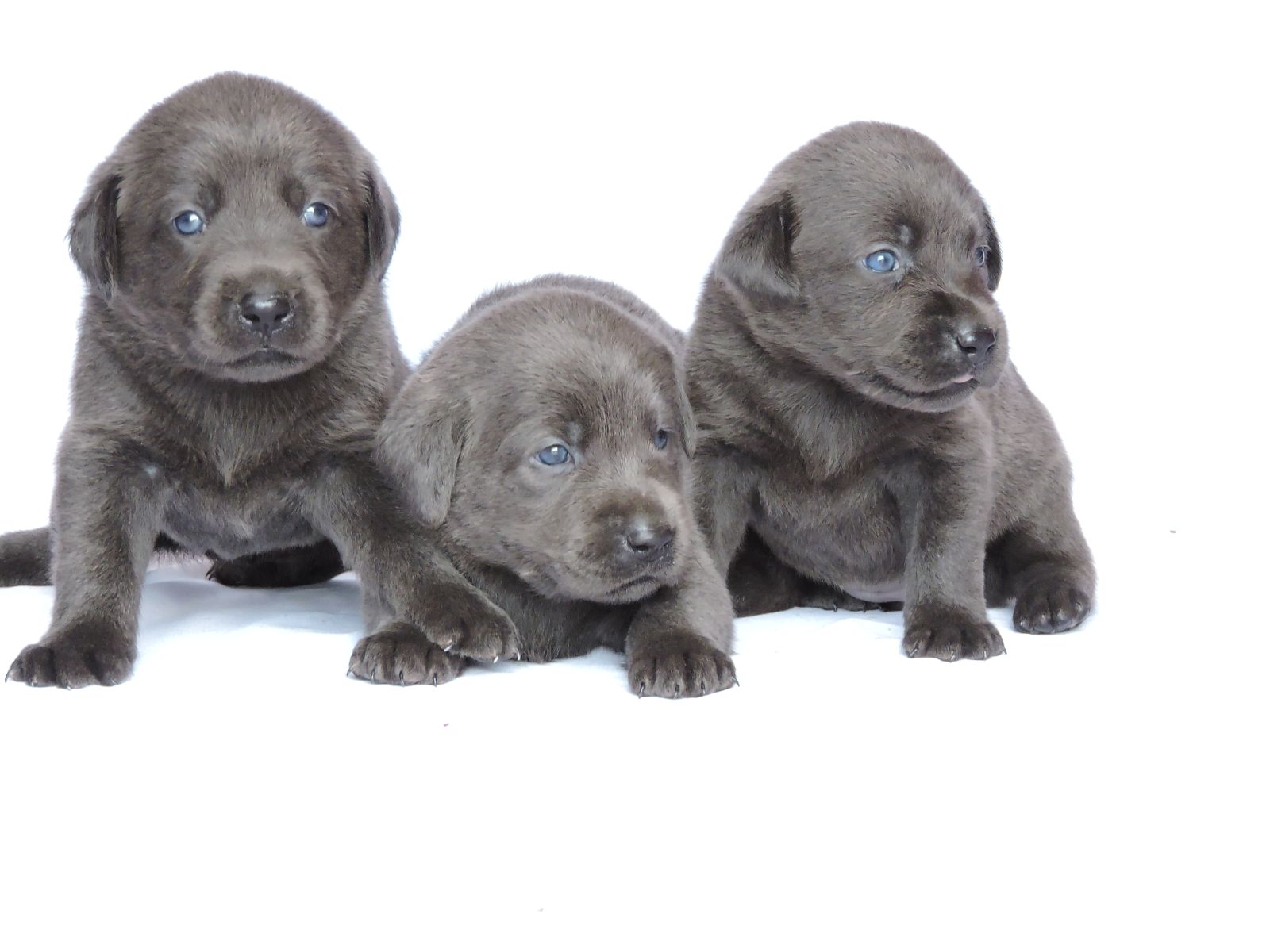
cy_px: 476
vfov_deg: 10.2
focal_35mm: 145
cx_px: 635
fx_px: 5320
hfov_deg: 13.6
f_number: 4.4
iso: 800
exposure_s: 1/80
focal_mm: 25.9
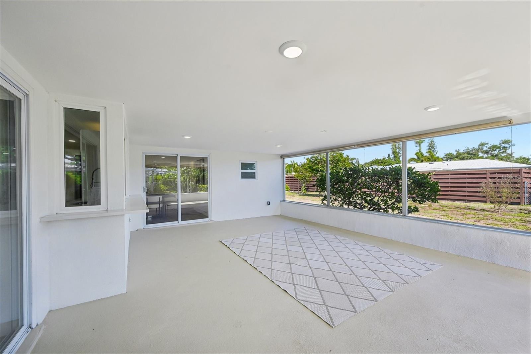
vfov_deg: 81.2
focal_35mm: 14
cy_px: 177
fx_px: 206
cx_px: 266
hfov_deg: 104.3
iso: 400
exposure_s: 1/200
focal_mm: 14
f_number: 8
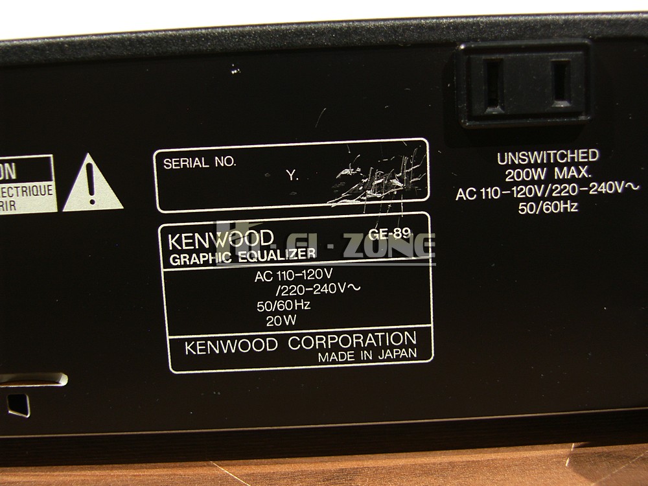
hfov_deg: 34.9
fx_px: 1030
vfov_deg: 26.6
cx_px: 324
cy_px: 243
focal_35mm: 55
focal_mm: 14.2
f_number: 2.8
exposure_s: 1/50
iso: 50
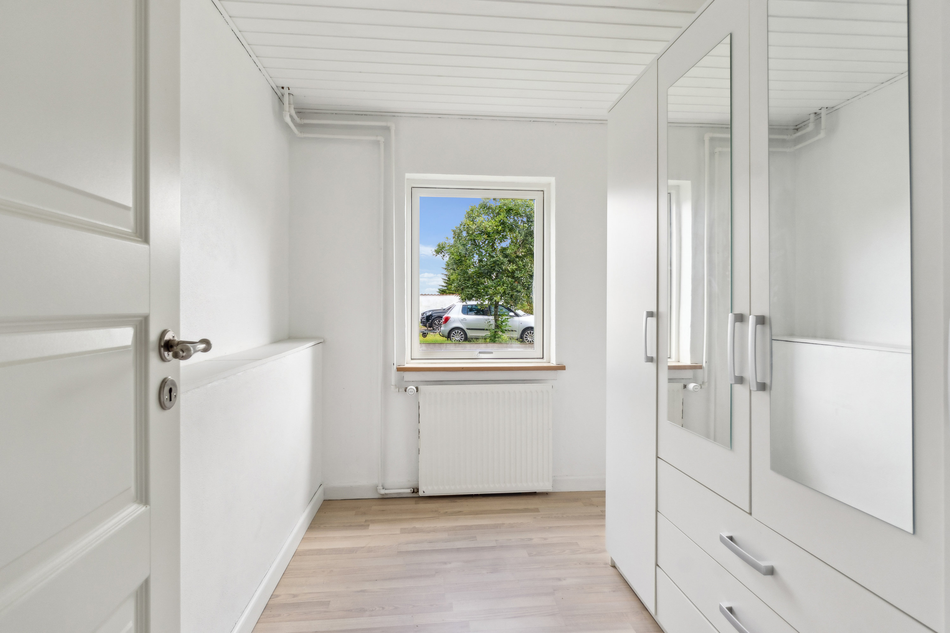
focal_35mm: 20
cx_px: 475
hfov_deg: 83.3
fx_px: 534
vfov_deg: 61.3
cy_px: 316
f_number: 8
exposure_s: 1/15
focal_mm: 13.5
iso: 200
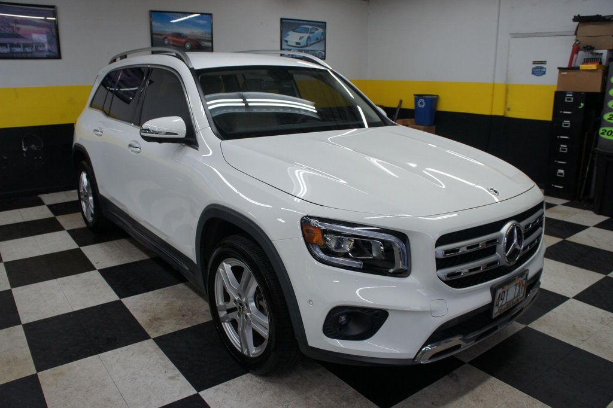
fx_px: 460
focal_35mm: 27
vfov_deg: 47.9
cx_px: 306
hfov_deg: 67.4
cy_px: 204
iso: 500
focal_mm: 18
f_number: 4.5
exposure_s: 1/125
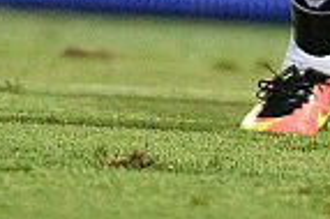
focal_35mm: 3581
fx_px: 32788
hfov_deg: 0.6
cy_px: -538
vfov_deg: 0.4
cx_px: 711
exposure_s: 1/1000
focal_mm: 500
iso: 4500
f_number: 4
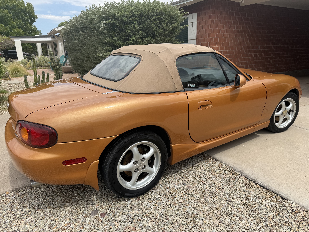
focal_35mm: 24
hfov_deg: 71.6
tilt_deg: -16.3
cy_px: 116
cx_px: 154
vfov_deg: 56.8
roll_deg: +1.3
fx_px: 214
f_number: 1.78
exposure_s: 1/3584
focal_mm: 6.76
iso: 80
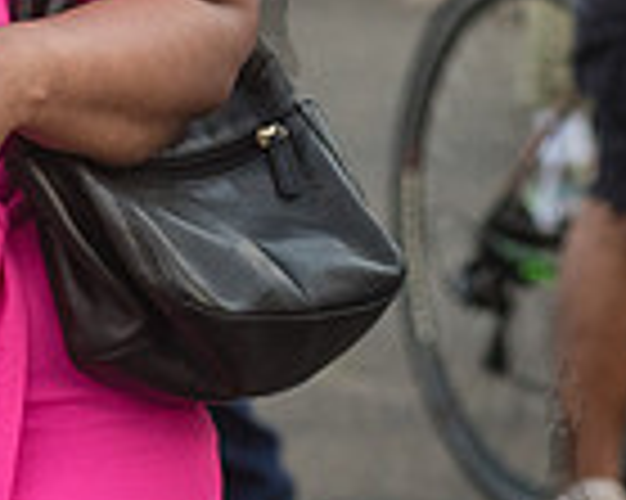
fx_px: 7276
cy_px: -218
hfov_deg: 4.9
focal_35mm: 393
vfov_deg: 3.9
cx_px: -311
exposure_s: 1/1250
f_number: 4.5
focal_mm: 100
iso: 2000
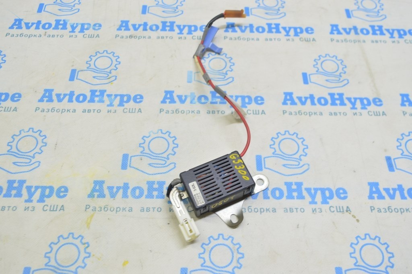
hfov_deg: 53.2
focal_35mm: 36
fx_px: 412
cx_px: 206
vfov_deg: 36.8
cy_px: 137
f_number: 5.6
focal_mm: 24
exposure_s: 1/20
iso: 400
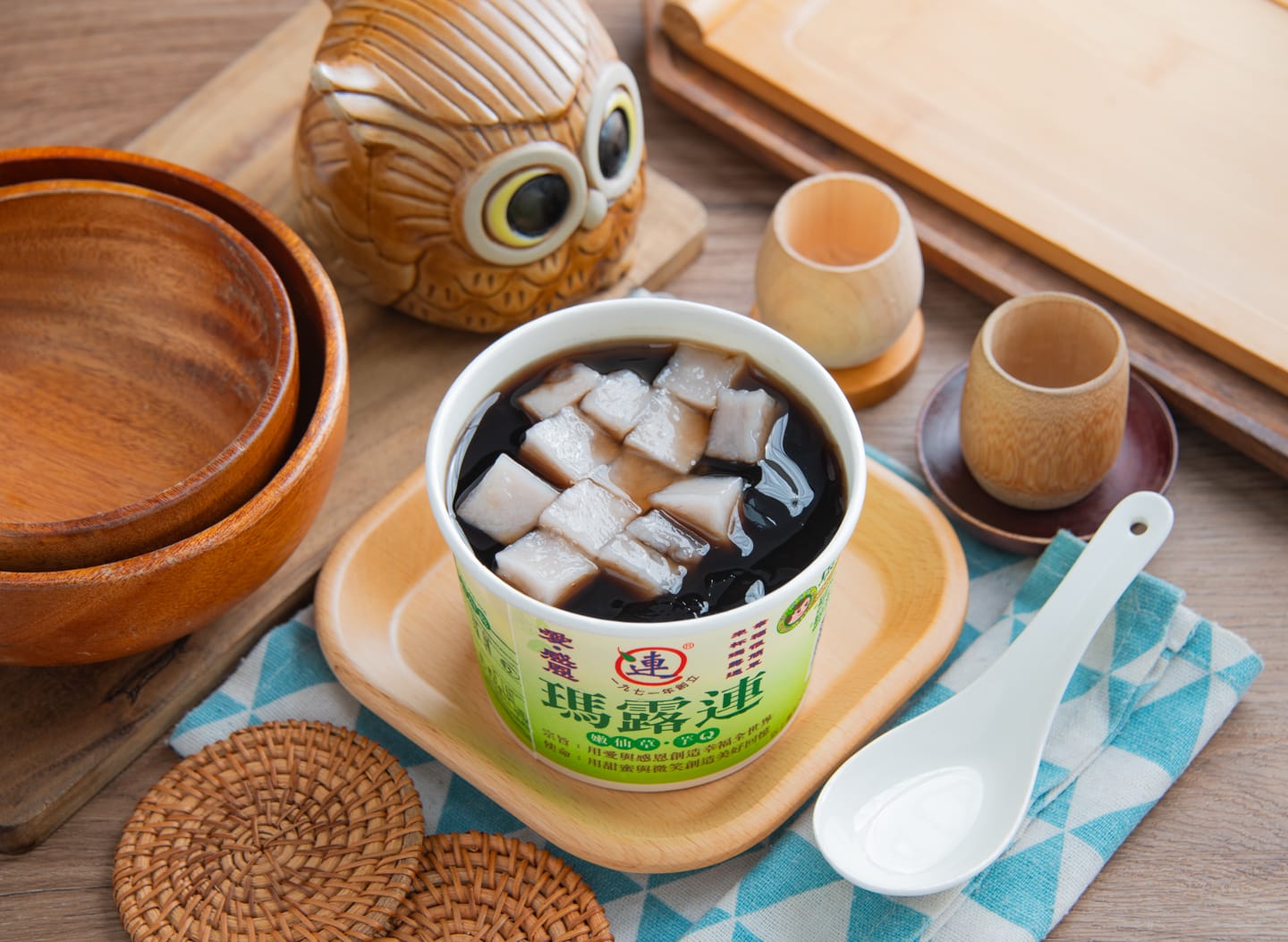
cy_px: 471
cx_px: 644
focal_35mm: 119
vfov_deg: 12.2
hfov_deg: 16.7
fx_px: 4401
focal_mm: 112
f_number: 7.1
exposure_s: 1/100
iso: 160
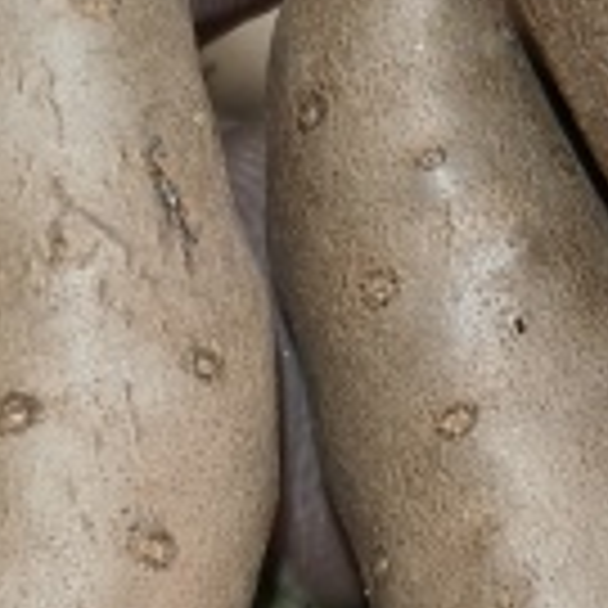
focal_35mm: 168
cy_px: 223
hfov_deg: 10.4
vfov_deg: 10.4
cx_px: 468
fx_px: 3338
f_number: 1.8
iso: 1044
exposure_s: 1/33.4
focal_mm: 5.42
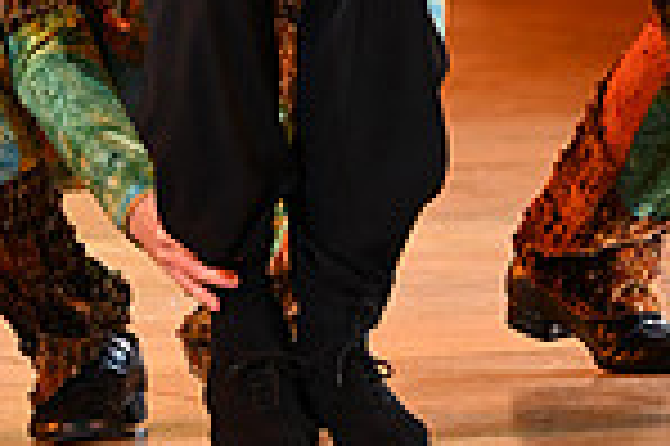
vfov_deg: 1.7
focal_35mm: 817
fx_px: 15188
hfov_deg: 2.5
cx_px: 178
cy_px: -369
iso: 3200
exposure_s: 1/320
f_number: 5
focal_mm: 210
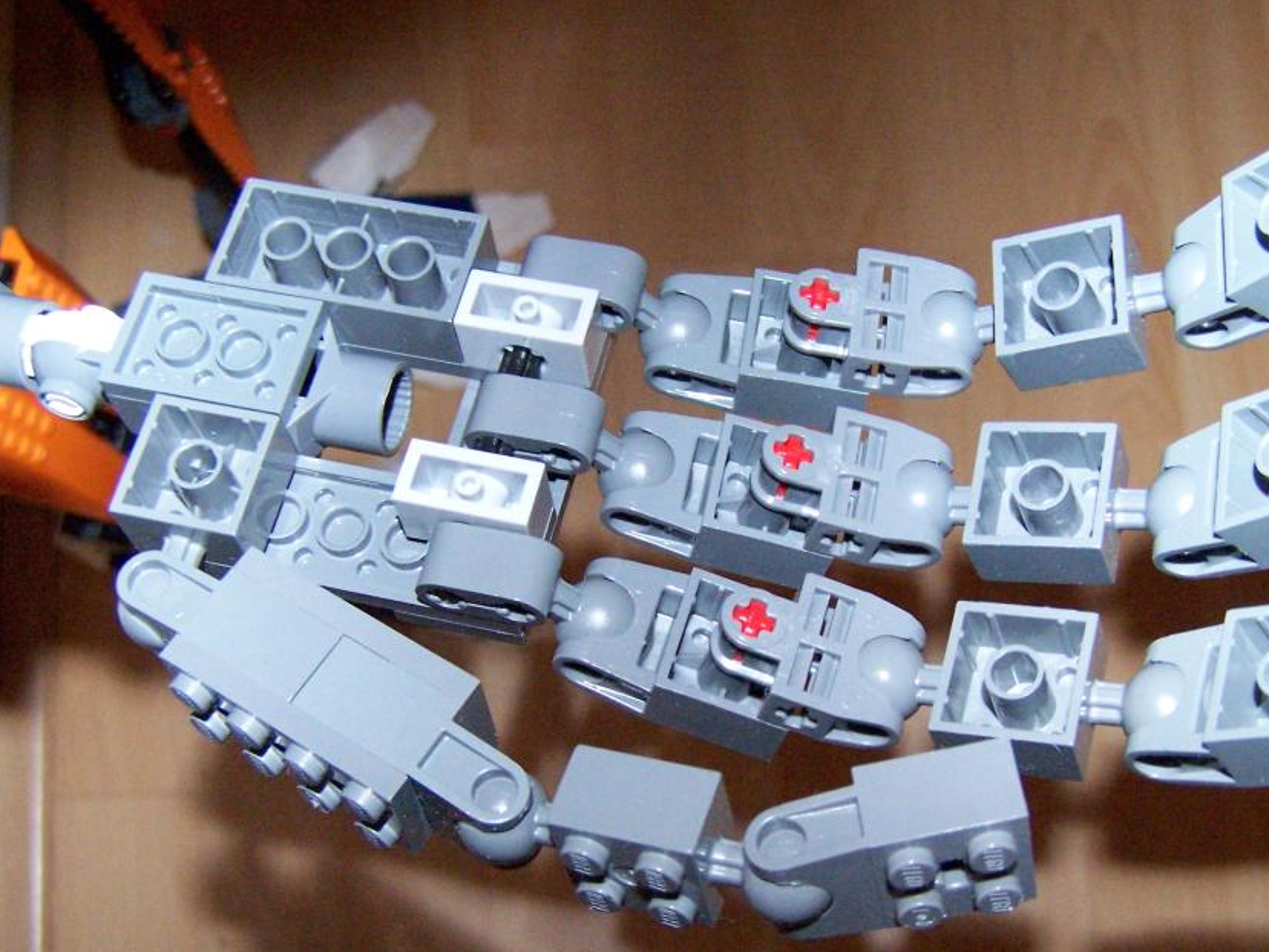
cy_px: 586
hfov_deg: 40.3
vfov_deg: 30.8
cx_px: 762
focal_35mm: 47
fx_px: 1723
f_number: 3.2
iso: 400
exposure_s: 1/45
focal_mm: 6.3
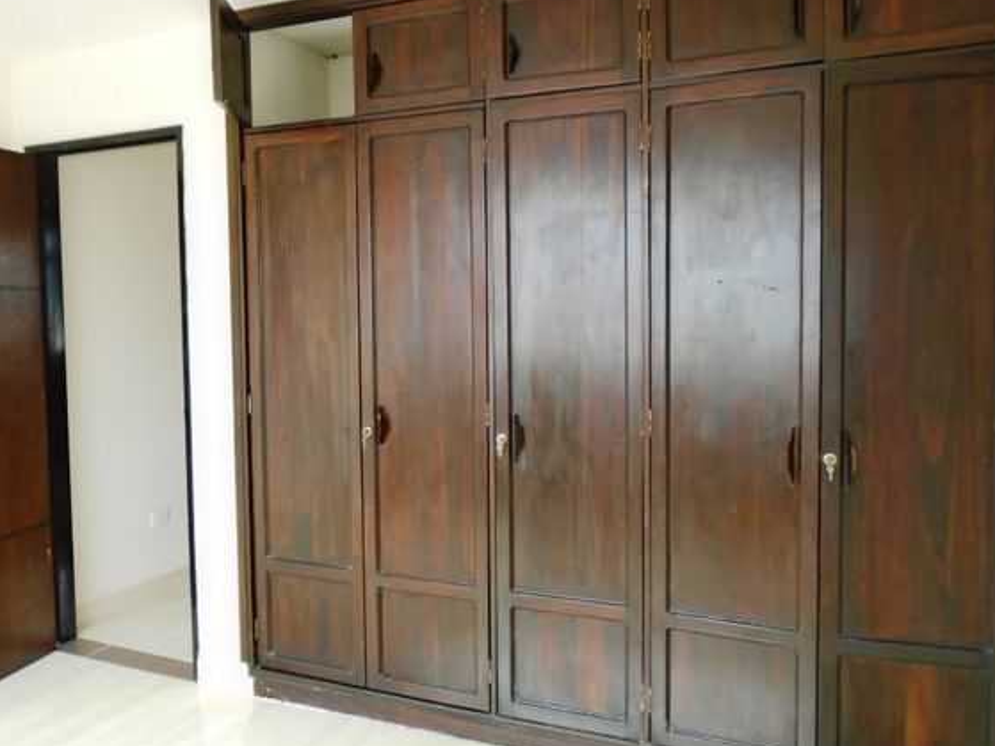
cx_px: 448
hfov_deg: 58.2
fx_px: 891
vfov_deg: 45.4
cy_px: 360
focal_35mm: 31
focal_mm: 4.6
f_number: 3.2
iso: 160
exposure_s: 1/30
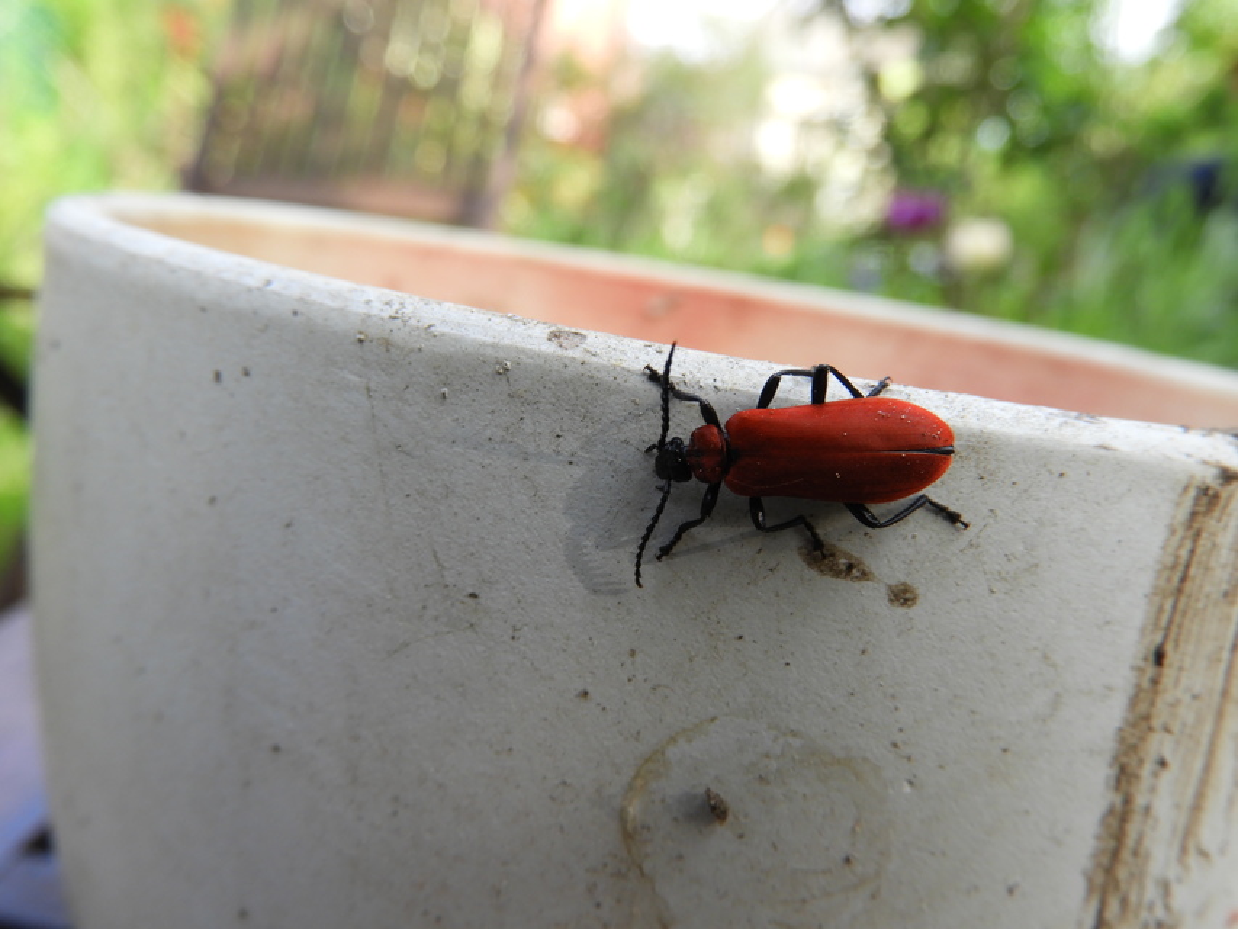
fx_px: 1073
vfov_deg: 46.8
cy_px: 464
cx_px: 619
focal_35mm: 30
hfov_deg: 60.0
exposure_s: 1/100
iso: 100
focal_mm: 5.4
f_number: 3.5
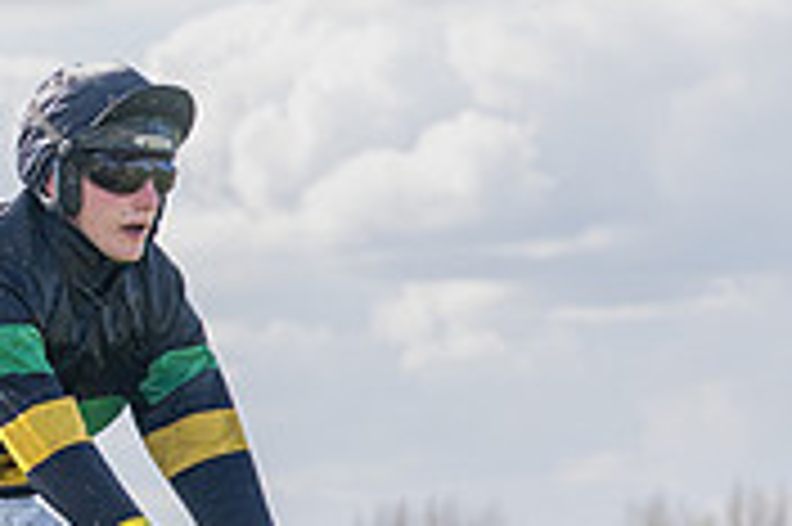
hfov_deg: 6.1
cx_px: 293
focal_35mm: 340
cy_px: 718
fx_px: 7473
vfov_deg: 4.0
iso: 400
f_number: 4
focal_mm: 70
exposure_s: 1/2000
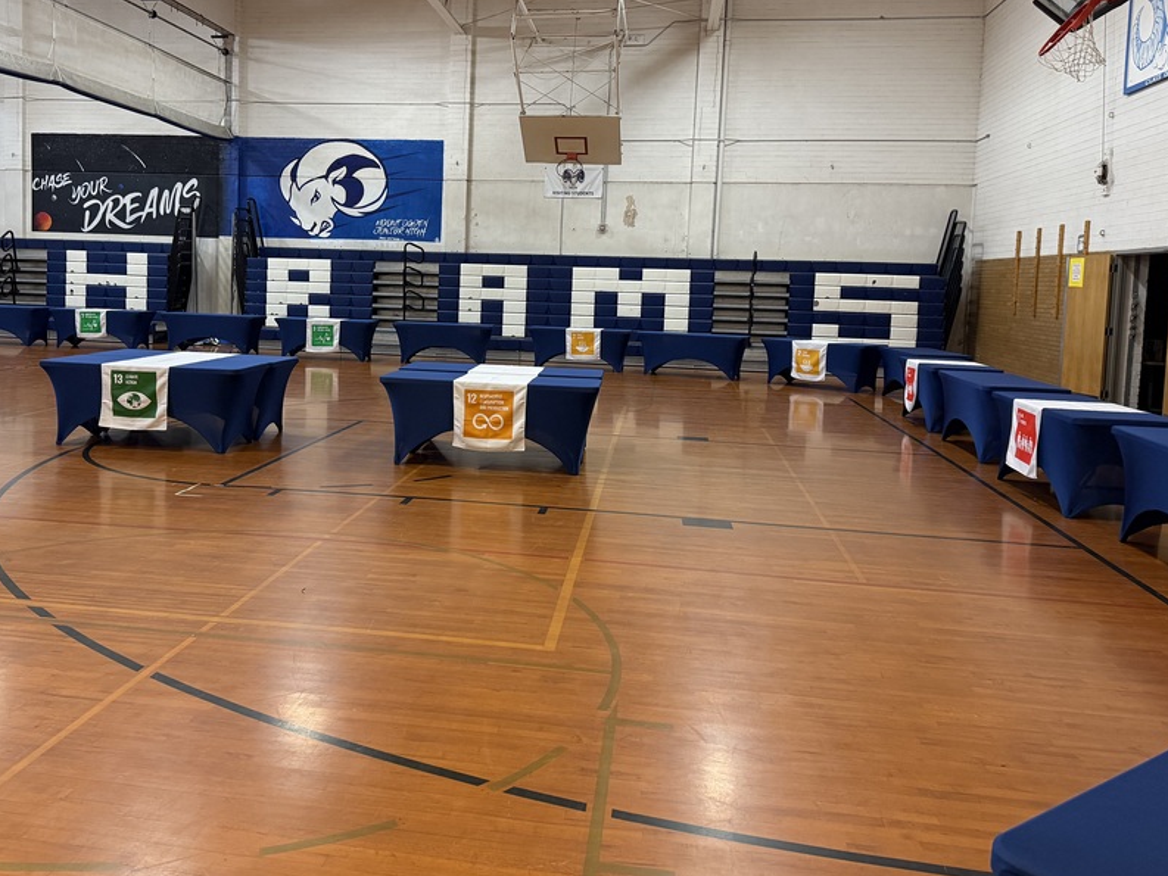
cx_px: 468
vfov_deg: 45.2
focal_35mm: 31
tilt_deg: -4.4
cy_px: 349
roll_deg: -1.7
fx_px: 1046
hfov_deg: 57.9
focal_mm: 6.76
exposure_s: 1/64
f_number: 1.78
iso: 320
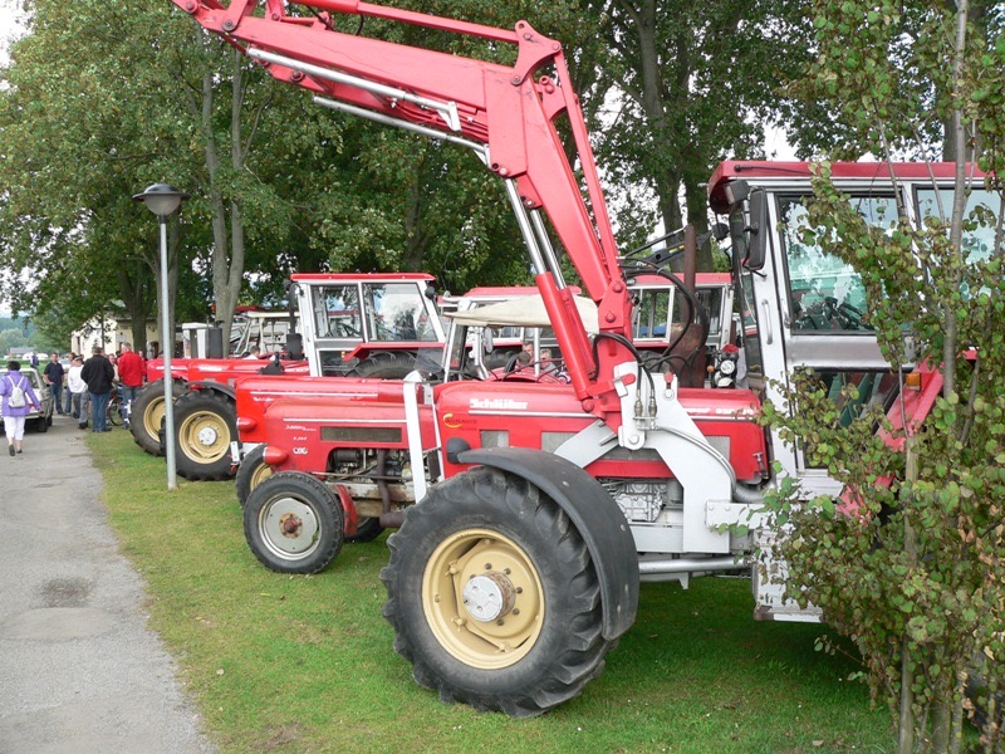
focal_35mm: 36
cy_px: 377
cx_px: 502
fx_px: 1045
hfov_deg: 51.4
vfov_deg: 39.7
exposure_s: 1/125
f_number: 3.7
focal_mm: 6
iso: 80
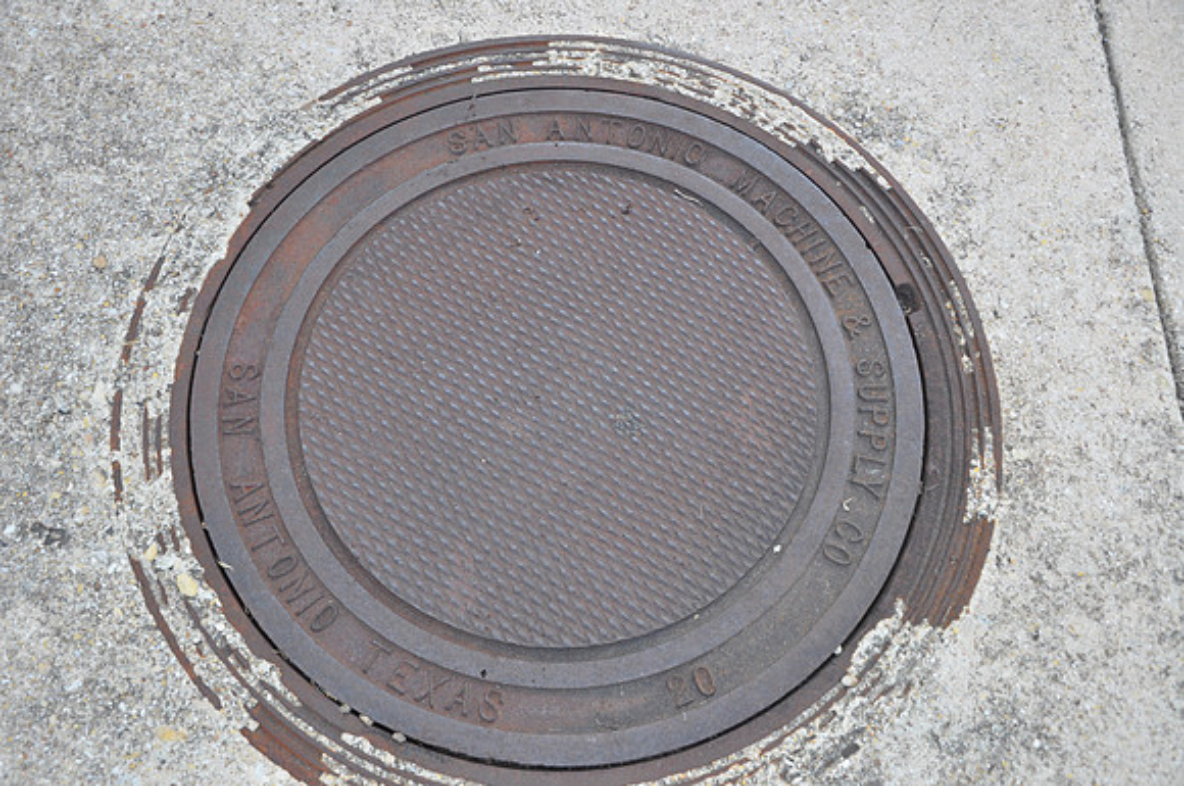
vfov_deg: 34.1
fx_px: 1281
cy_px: 393
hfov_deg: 49.6
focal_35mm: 39
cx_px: 592
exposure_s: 1/100
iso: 400
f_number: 5
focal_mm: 26
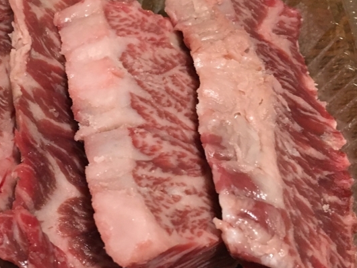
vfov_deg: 26.1
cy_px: 158
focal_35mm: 56
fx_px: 578
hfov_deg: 32.6
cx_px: 36
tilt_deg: -59.0
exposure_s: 1/20
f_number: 2.2
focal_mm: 4.15
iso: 200
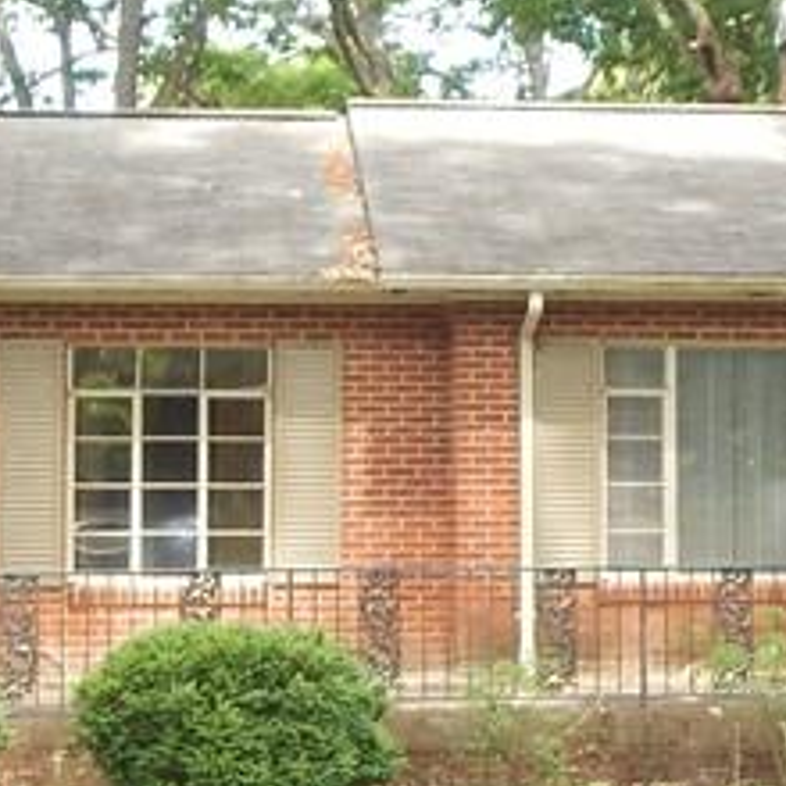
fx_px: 2954
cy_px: 379
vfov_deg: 15.2
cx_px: 640
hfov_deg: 15.1
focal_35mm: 115
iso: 125
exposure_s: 1/100
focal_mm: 5.1
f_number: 3.2
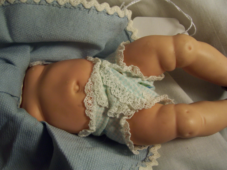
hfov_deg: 50.1
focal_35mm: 37
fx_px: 243
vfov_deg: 38.7
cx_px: 114
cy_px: 85
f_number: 2.8
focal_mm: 5.6
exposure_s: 1/180
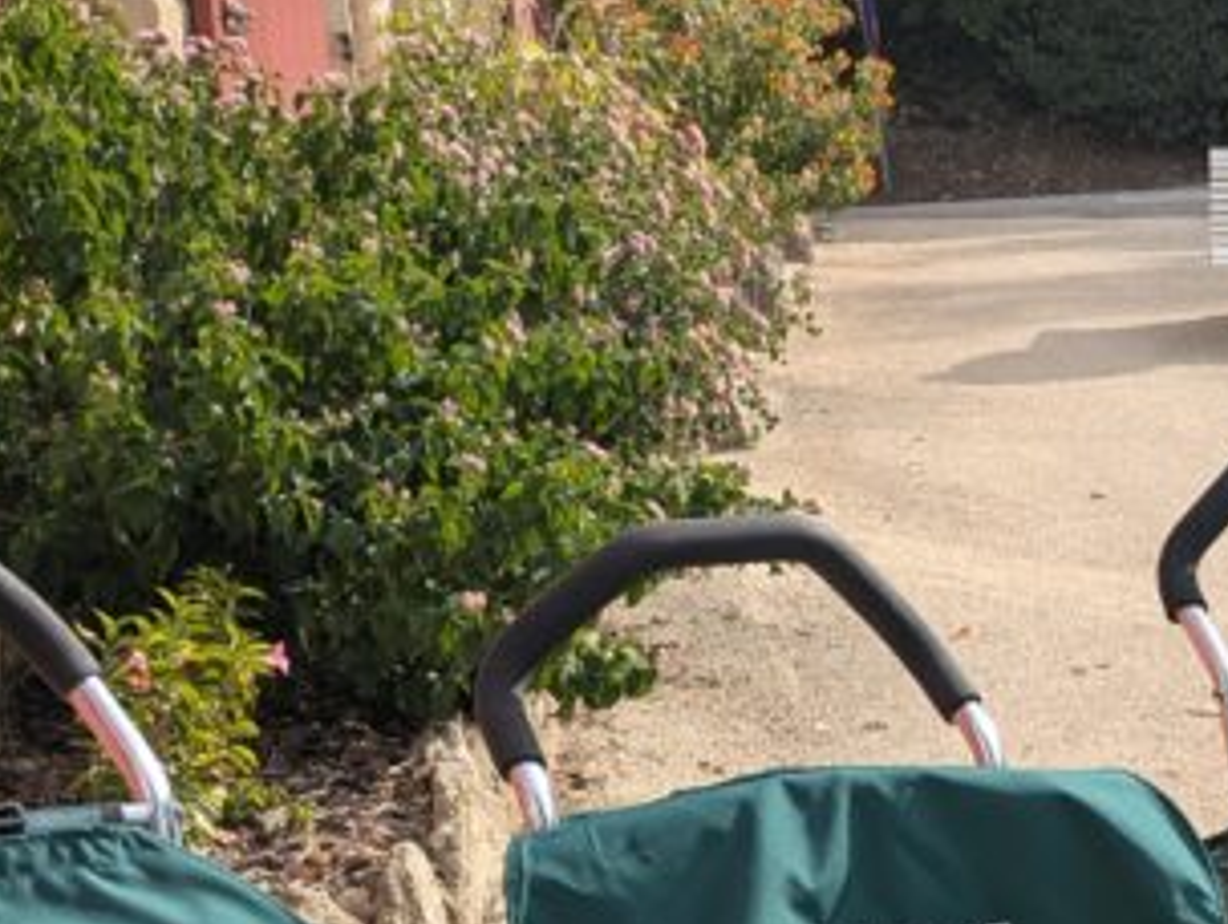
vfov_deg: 16.9
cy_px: 1279
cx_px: 1285
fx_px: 2877
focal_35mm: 81
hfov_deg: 22.9
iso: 41
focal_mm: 6.81
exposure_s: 1/928
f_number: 1.85
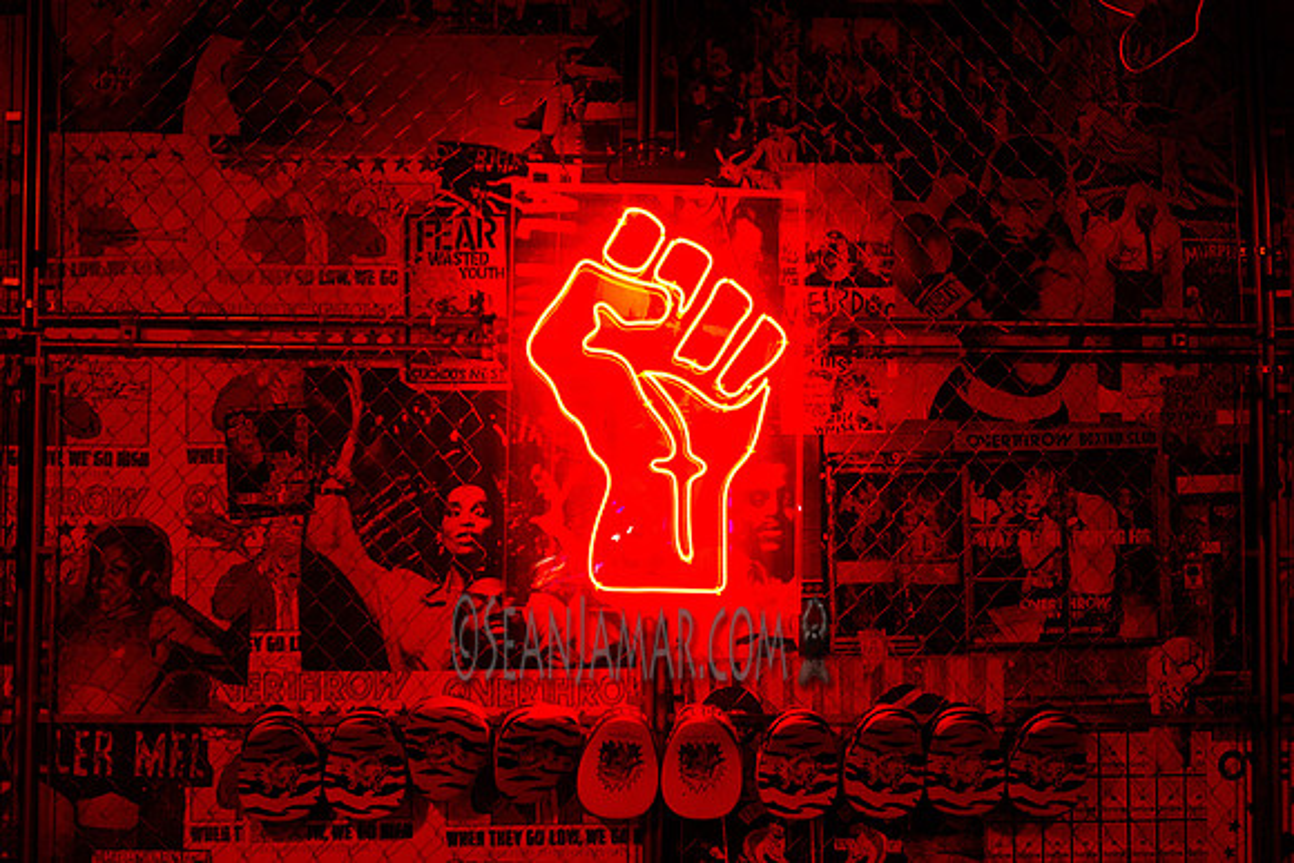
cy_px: 432
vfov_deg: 29.9
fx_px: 1618
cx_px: 647
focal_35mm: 45
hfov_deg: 43.6
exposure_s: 1/250
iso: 4000
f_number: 3.5
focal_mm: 45
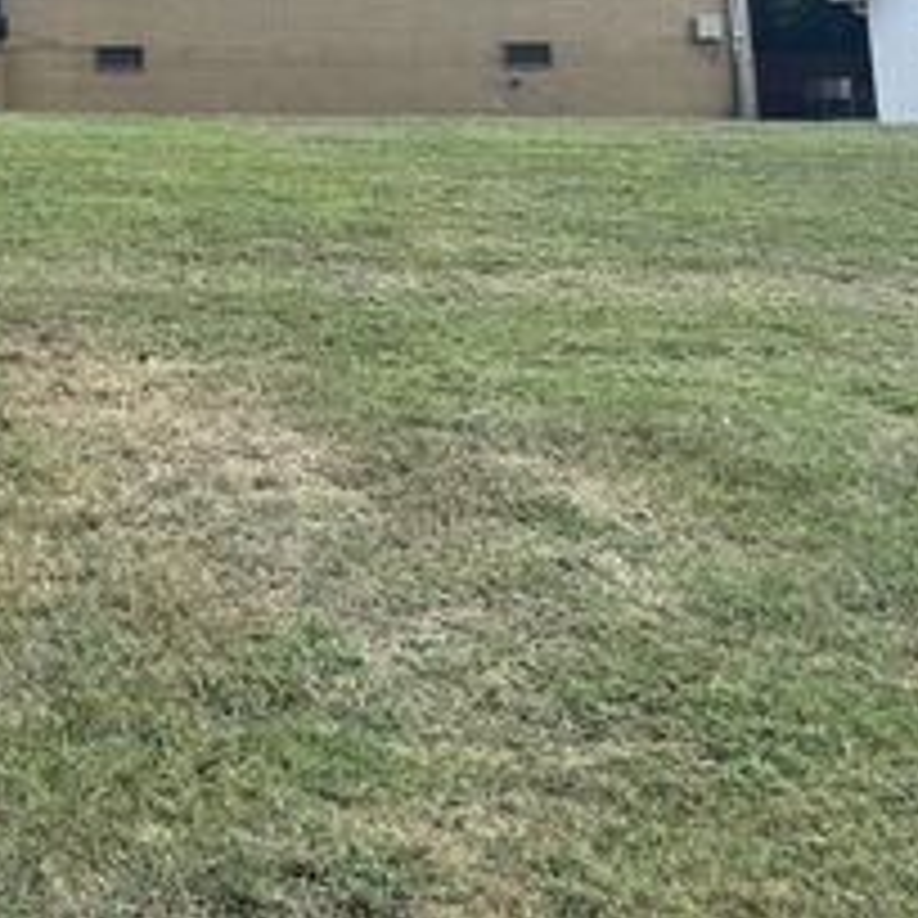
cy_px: 83
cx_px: -162
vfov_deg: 31.2
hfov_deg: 28.8
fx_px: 1560
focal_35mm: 52
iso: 80
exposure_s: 1/2252
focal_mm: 6.76
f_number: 1.78
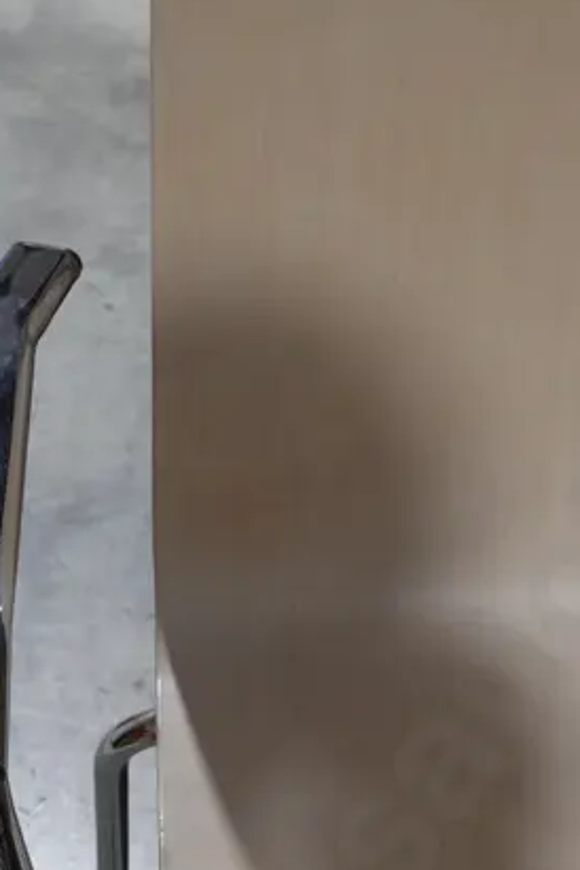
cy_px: 663
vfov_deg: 22.9
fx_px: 2127
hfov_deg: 15.4
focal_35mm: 88
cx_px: 521
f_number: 4
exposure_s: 1/60
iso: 250
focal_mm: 17
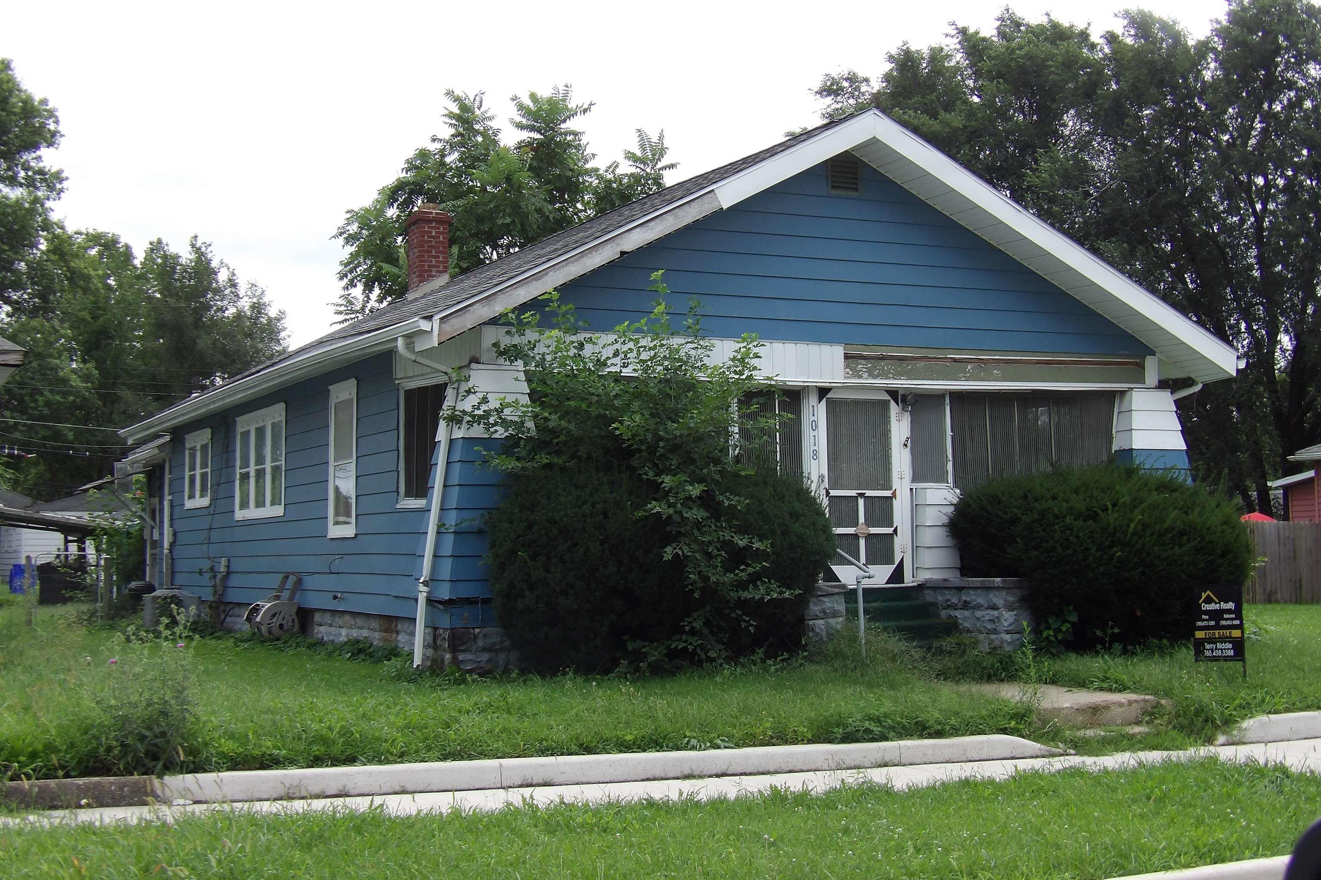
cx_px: 662
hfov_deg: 41.1
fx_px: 1761
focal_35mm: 48
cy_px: 398
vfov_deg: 28.1
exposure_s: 1/344
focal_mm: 8.2
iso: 100
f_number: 3.8
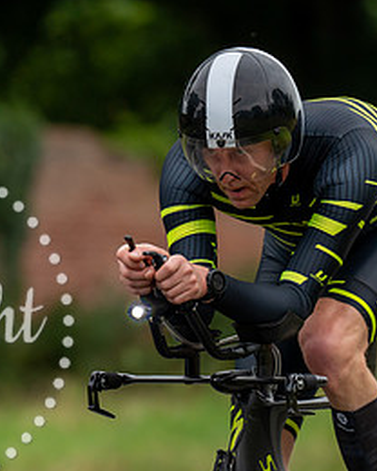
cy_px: 231
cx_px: 185
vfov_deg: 5.1
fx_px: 5258
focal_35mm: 377
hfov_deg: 4.1
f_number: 3.2
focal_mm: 180
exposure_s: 1/640
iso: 1000
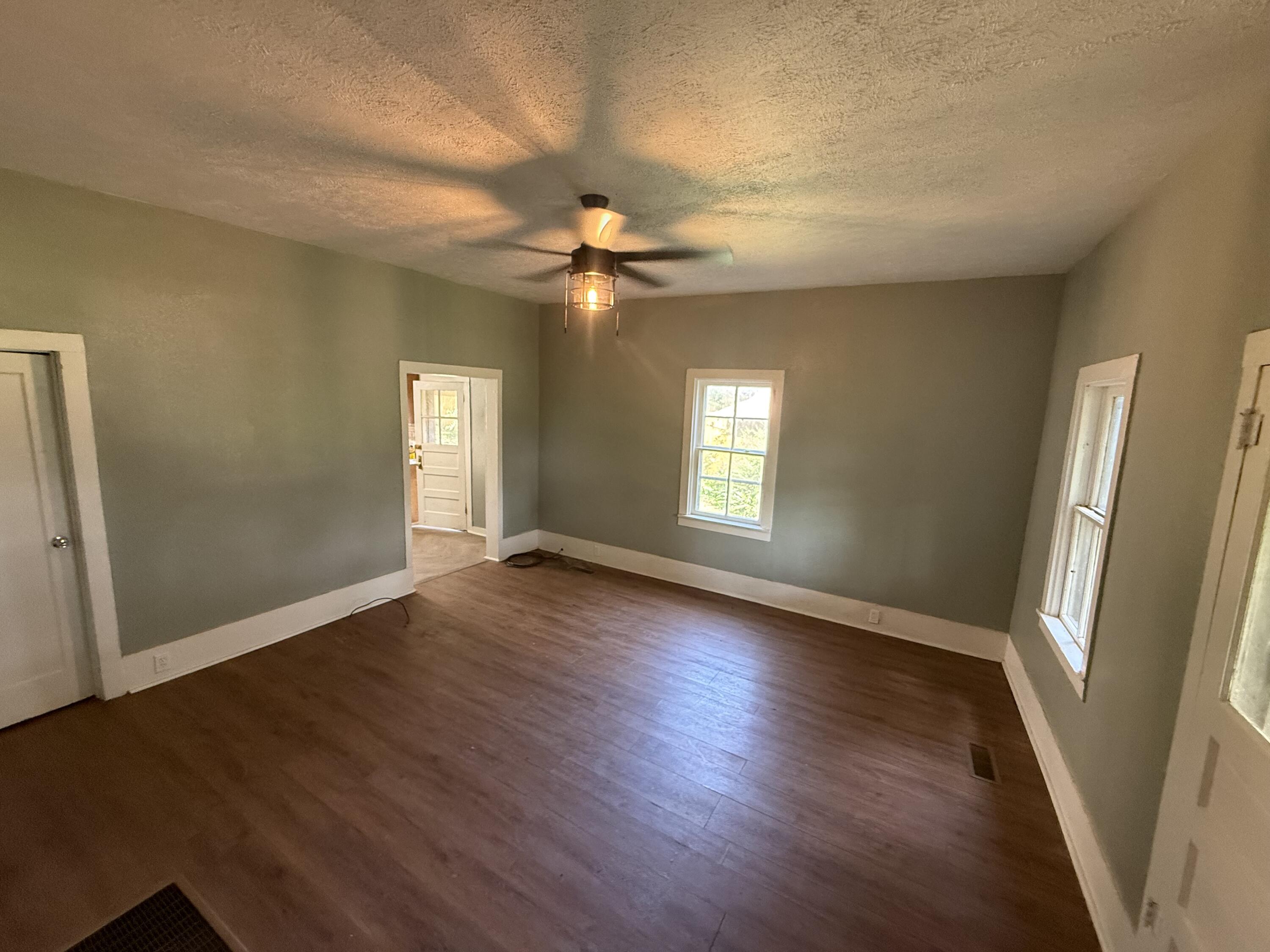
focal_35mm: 14
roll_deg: -2.3
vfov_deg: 85.7
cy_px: 476
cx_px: 635
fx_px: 514
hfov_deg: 102.1
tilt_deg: -8.5
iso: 400
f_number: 2.2
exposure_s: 1/60
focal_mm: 2.22
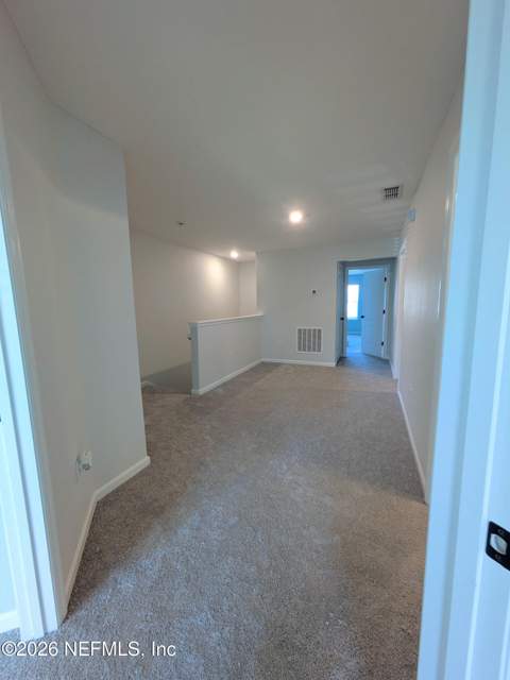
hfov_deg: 85.7
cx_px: 255
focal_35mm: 14
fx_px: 275
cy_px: 340
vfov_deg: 102.1
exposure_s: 1/24
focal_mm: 1.83
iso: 66
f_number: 2.2
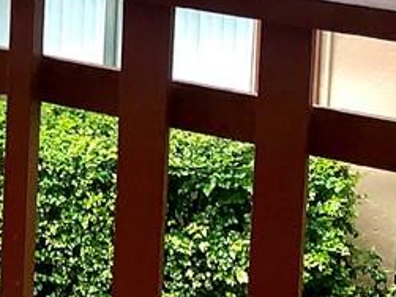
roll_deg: -2.2
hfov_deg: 10.9
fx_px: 1898
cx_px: -388
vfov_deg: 8.6
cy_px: -201
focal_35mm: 166
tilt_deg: -7.5
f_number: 1.8
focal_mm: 4.25
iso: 25
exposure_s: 1/639
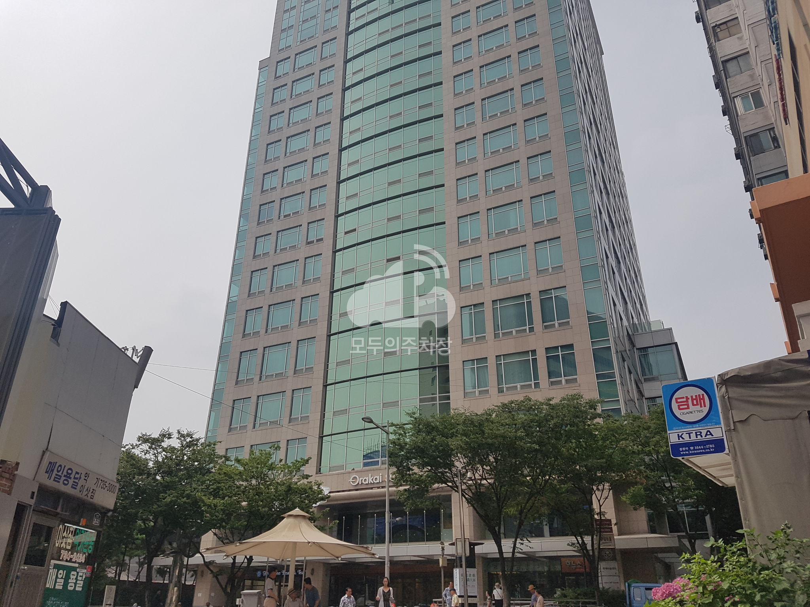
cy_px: 304
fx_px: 608
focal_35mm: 26
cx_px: 405
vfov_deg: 53.1
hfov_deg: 67.3
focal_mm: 4.2
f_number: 1.7
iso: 50
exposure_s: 1/4528
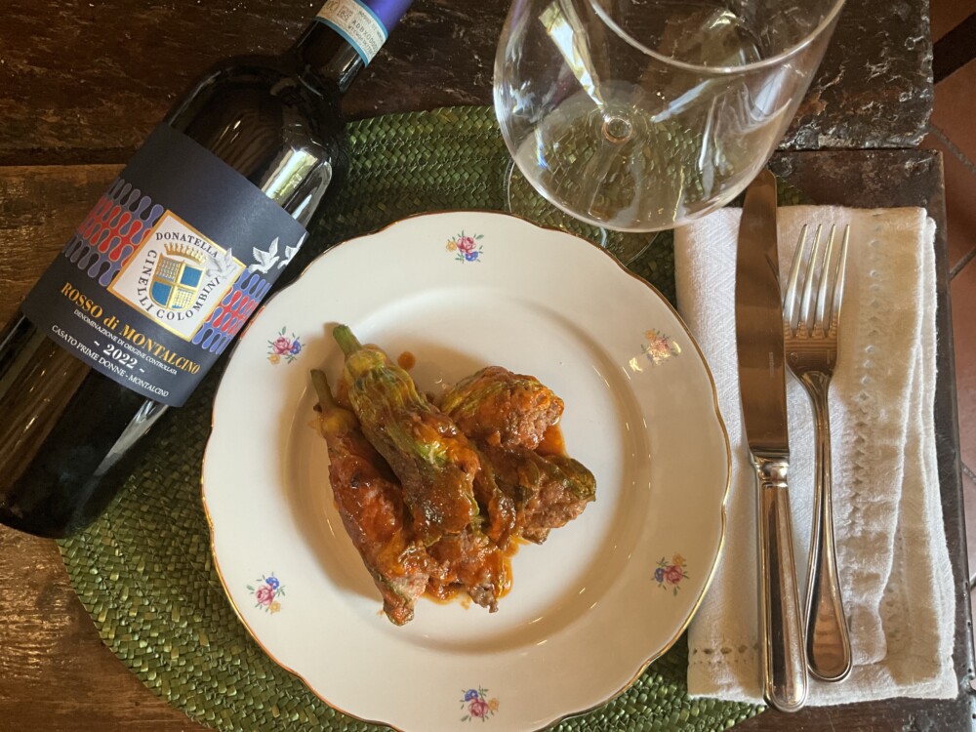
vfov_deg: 48.2
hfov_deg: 61.7
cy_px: 366
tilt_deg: -86.5
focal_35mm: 29
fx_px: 818
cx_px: 488
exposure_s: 1/60
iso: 125
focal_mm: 3
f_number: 1.8
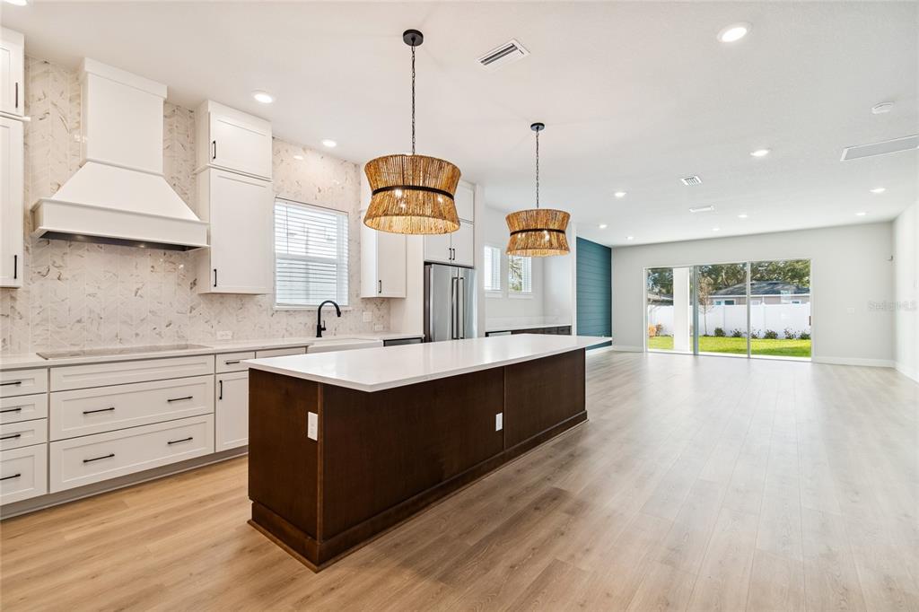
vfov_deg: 77.3
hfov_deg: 100.4
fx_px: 383
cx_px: 460
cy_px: 306
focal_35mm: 15
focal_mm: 10
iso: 100
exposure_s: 1/4
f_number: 7.1
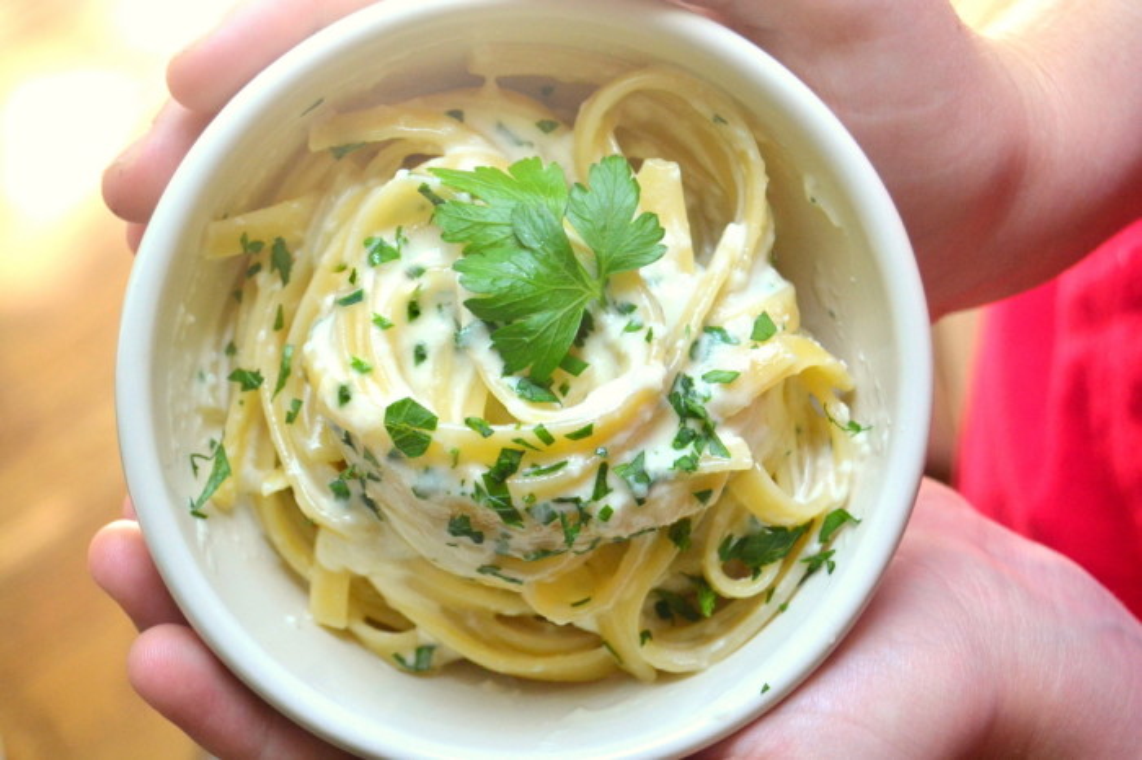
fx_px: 2616
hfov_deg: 24.6
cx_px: 571
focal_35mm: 82
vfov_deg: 16.5
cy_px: 380
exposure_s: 1/500
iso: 1250
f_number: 5.6
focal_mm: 55
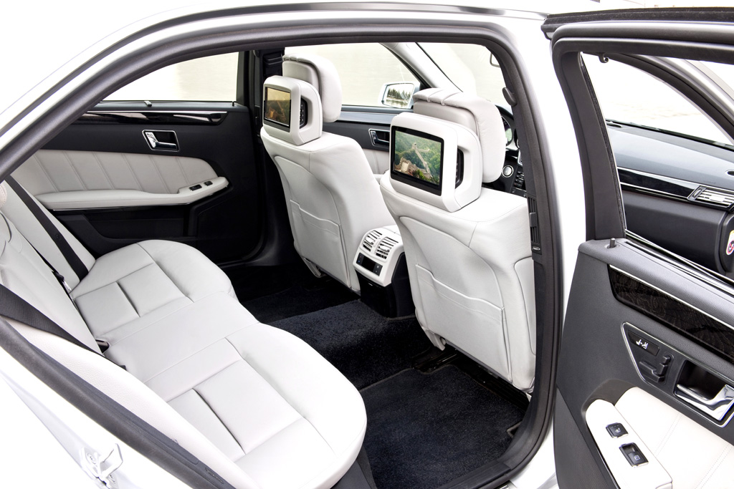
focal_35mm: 32
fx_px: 652
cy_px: 244
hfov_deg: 58.7
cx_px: 367
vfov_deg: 41.1
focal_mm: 32
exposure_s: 1/2
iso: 100
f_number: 16
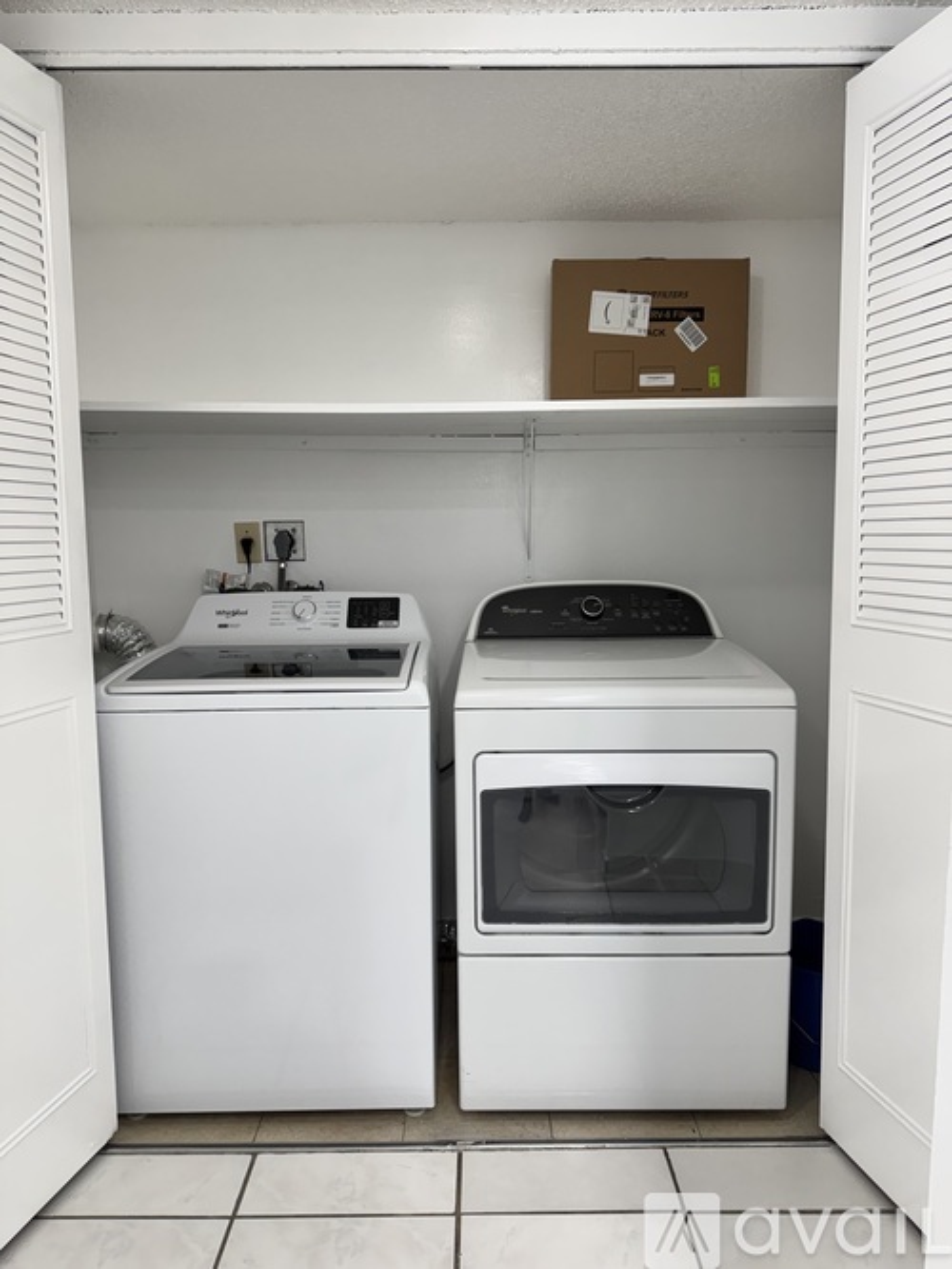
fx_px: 880
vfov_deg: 71.6
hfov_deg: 56.8
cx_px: 476
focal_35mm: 24
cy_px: 634
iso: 160
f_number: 1.78
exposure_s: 1/120
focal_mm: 6.76
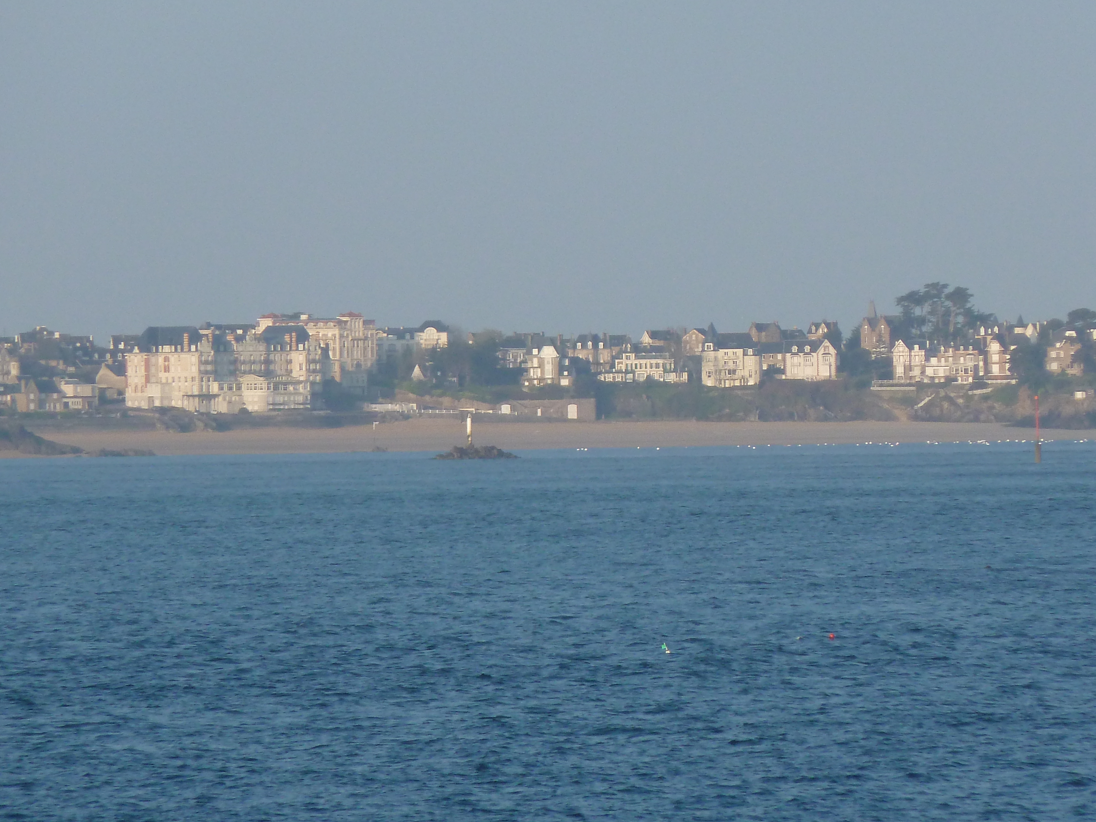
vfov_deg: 3.4
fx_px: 13899
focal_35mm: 439
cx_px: 594
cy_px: 421
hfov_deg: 4.5
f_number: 4.9
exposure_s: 1/500
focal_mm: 49.2
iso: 160
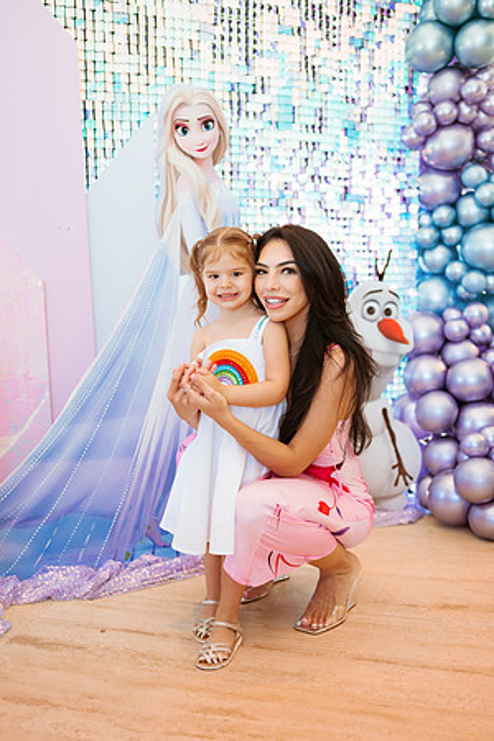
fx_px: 720
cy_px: 370
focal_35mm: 35
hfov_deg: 37.9
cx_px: 247
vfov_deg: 54.4
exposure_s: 1/250
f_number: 1.8
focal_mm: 35
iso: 400
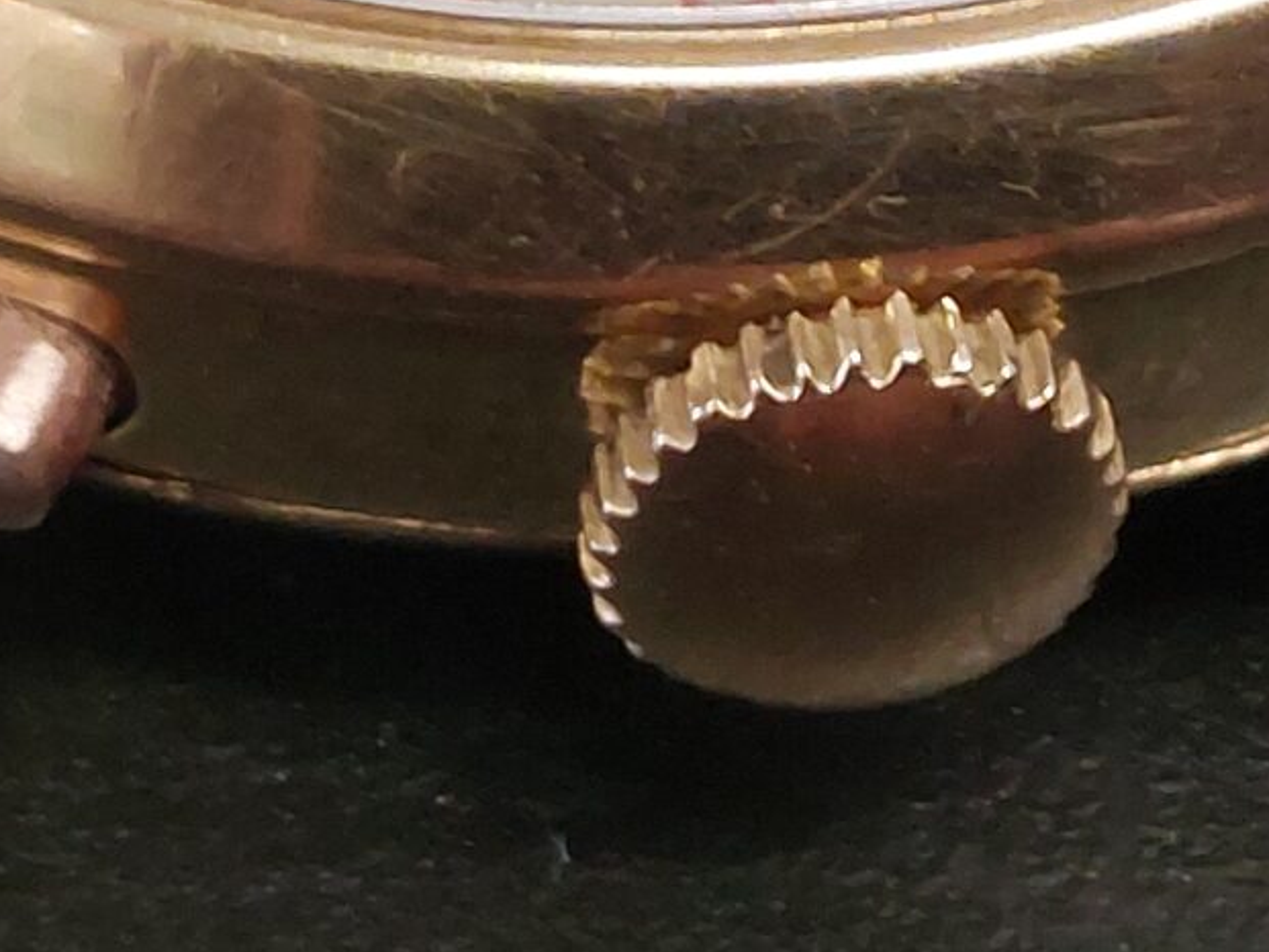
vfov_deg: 14.2
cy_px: 69
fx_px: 3777
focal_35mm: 103
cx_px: 981
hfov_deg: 18.9
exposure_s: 1/50
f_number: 1.8
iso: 200
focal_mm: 5.23
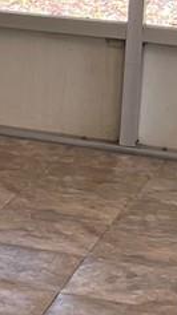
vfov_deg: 11.7
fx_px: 1538
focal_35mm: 184
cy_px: 93
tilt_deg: -14.2
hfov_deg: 6.2
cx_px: -321
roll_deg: +0.2
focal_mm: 5.1
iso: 64
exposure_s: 1/121
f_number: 1.6
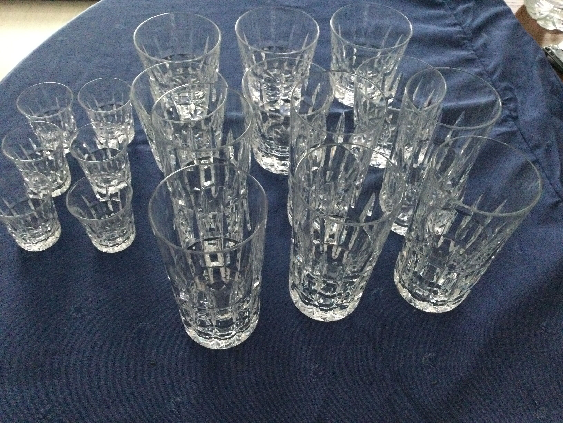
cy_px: 212
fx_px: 504
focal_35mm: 31
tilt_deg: -50.8
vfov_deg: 45.4
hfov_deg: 58.4
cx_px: 282
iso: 320
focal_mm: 3.3
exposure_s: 1/17
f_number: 2.4
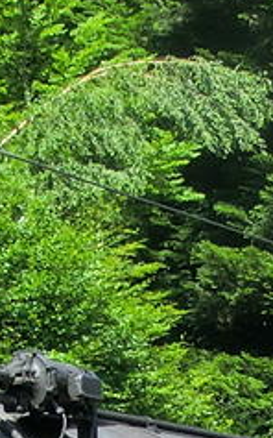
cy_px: 702
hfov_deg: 4.3
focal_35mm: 306
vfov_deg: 6.7
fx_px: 3645
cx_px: 203
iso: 100
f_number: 4.5
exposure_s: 1/250
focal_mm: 10.04
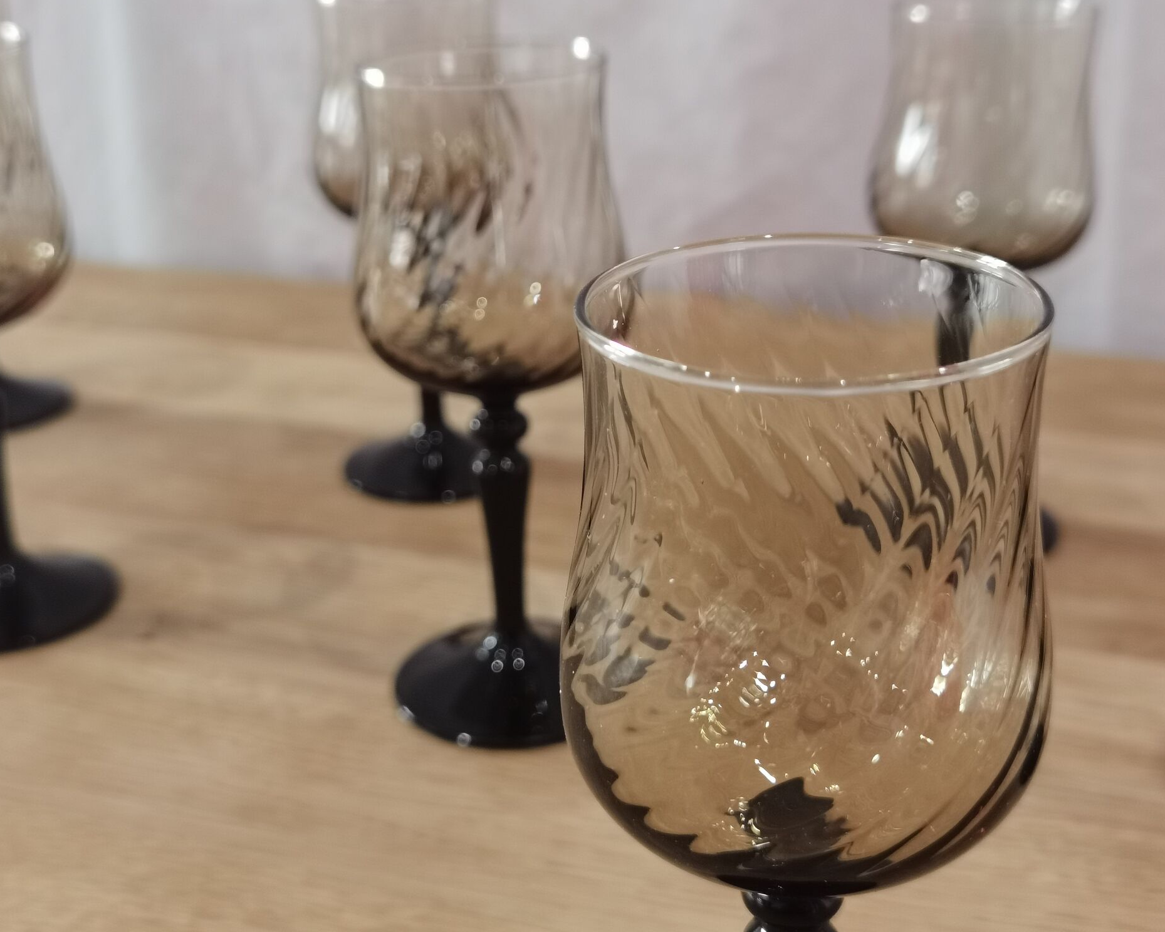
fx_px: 1448
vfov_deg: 35.7
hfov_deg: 43.8
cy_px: 464
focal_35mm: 42
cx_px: 613
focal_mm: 6.71
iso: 125
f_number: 1.9
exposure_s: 1/100
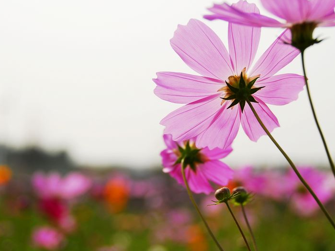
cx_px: 204
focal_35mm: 104
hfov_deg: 18.9
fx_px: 1006
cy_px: 112
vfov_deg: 14.2
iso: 110
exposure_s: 1/750
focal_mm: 56
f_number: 4.8
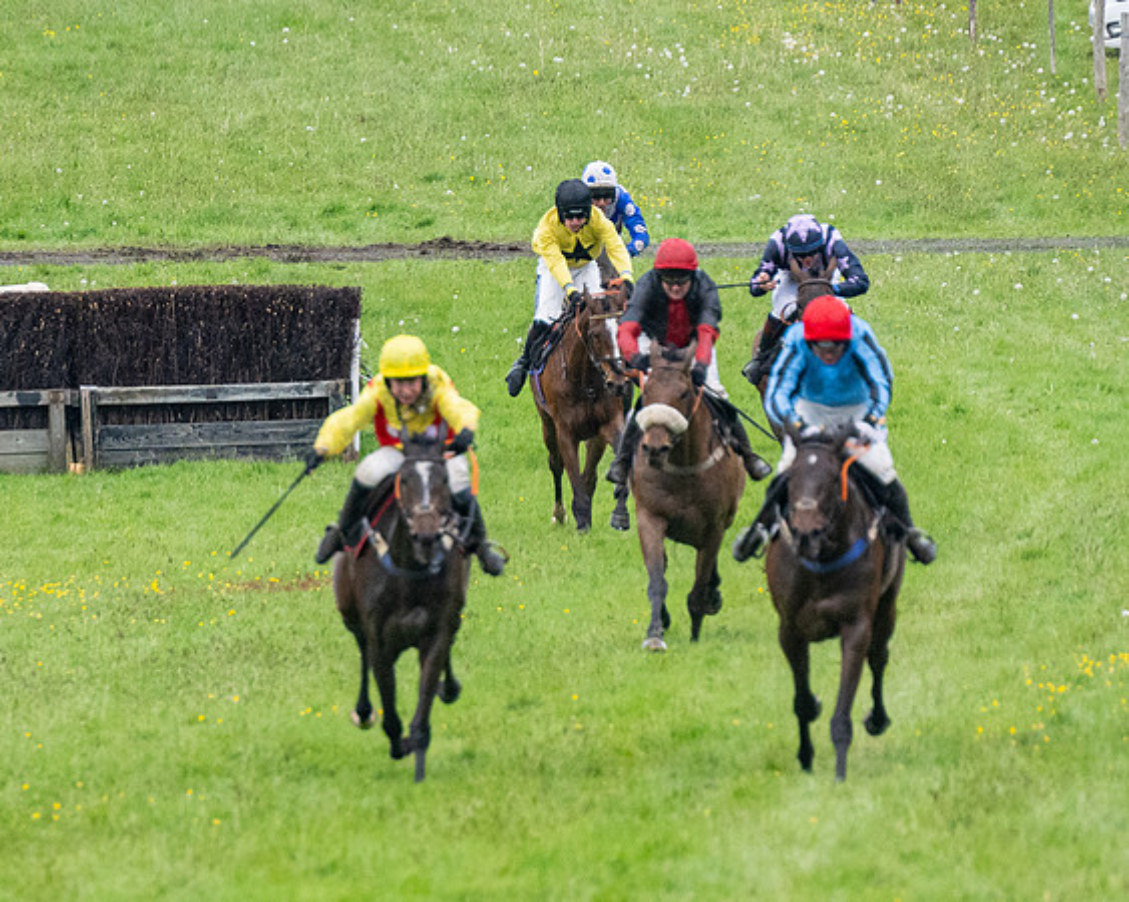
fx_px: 28473
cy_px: 498
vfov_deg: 1.8
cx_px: 464
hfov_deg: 2.3
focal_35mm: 852
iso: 1000
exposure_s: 1/1250
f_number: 4
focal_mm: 270
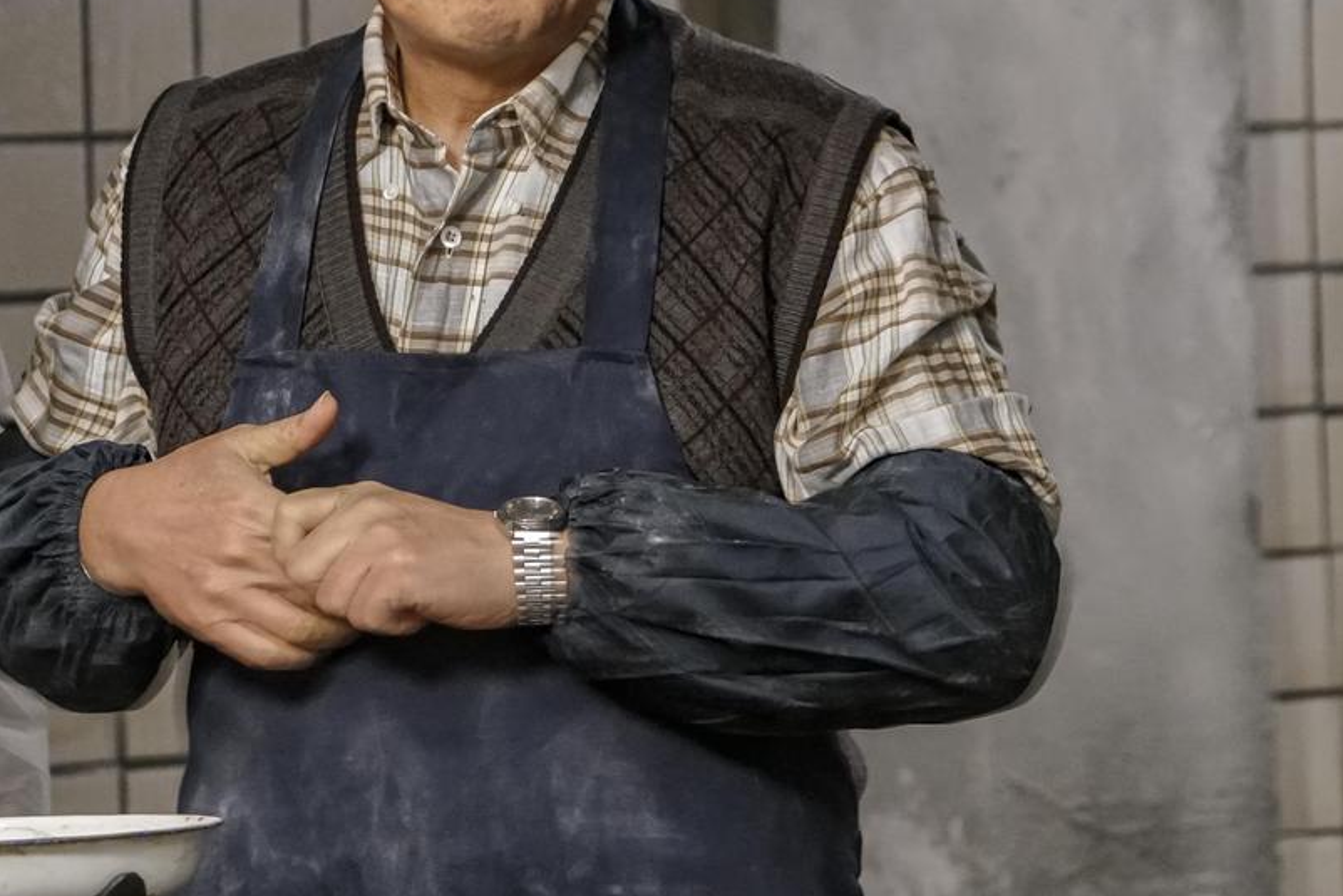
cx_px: 599
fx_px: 14140
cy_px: 501
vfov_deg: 3.6
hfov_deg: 5.4
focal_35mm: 379
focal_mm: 152
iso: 3200
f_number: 6.3
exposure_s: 1/100
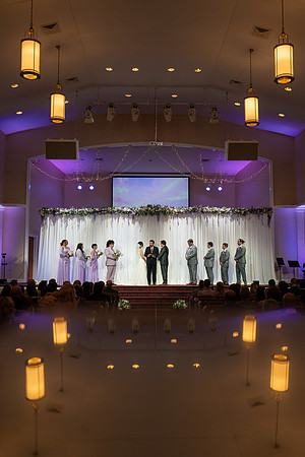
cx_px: 152
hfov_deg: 37.9
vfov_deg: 54.4
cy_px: 228
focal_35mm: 35
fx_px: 445
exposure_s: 1/200
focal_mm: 35
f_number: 4
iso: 800
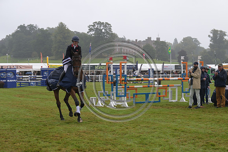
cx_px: 114
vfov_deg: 17.7
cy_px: 76
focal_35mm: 77
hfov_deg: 26.3
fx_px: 488
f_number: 5.6
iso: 560
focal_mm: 77
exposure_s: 1/800
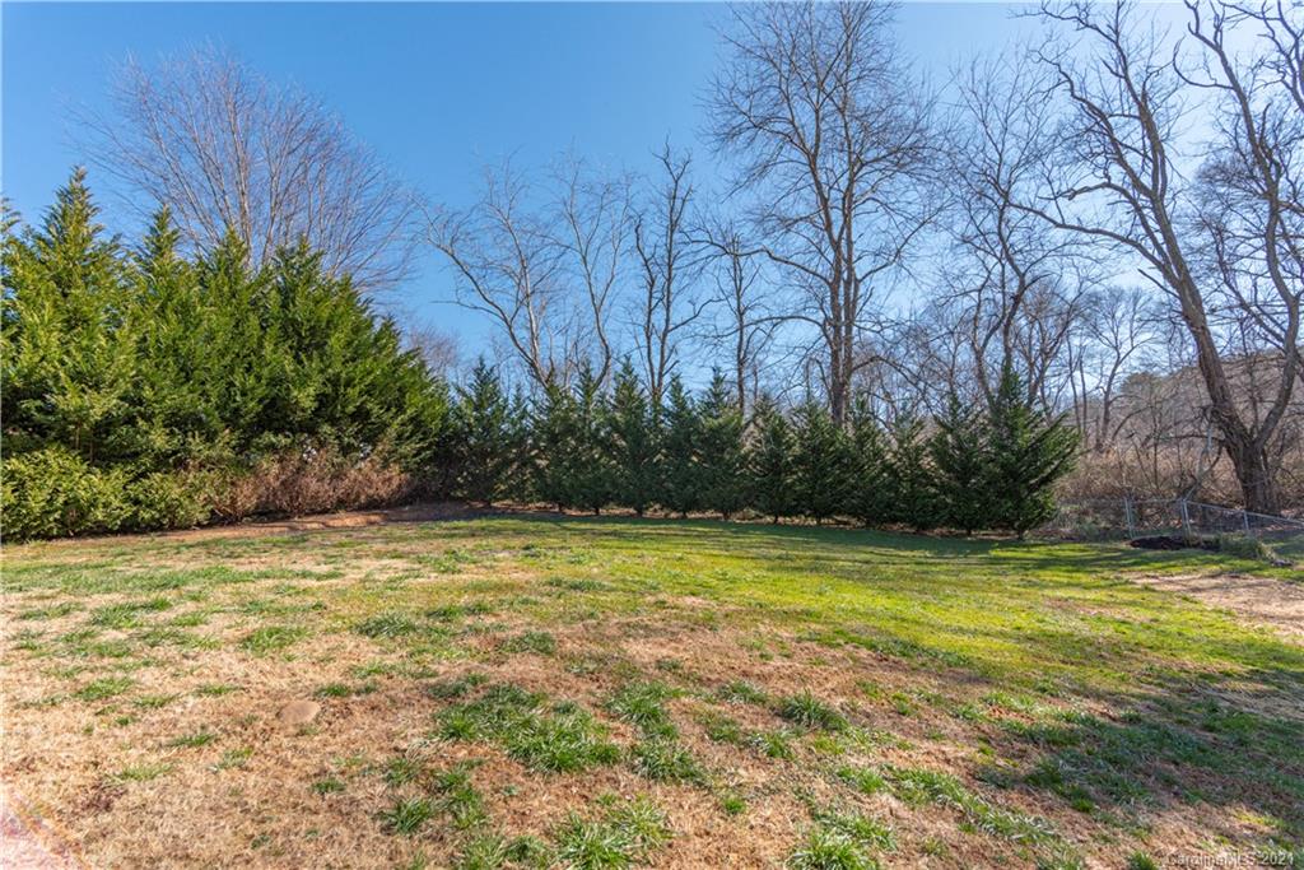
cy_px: 435
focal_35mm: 17
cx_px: 652
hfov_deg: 93.3
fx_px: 616
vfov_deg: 70.5
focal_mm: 17
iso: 400
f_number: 7.1
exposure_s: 1/640
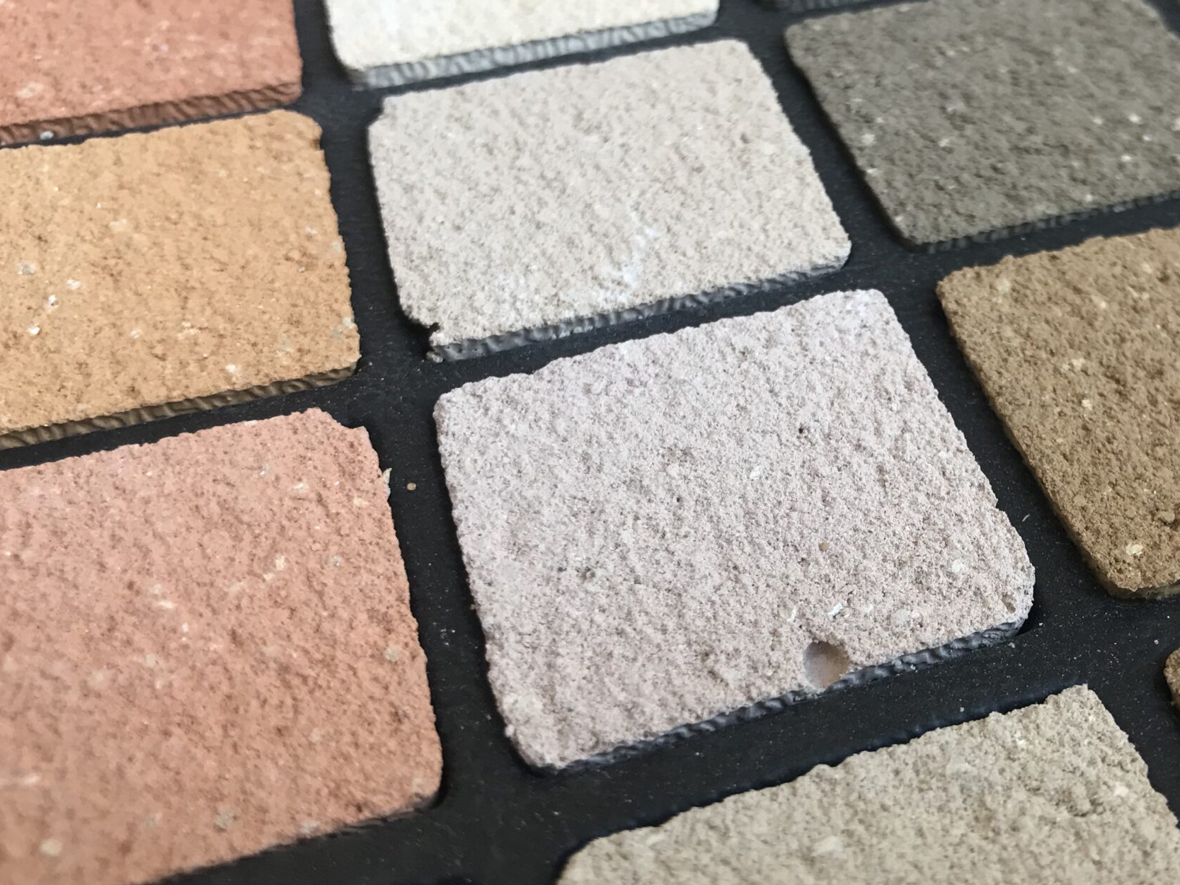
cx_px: 864
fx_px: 1466
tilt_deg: -39.5
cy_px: 392
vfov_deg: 33.6
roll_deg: -11.0
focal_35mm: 43
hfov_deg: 42.7
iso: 32
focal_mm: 3.99
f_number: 1.8
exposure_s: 1/100
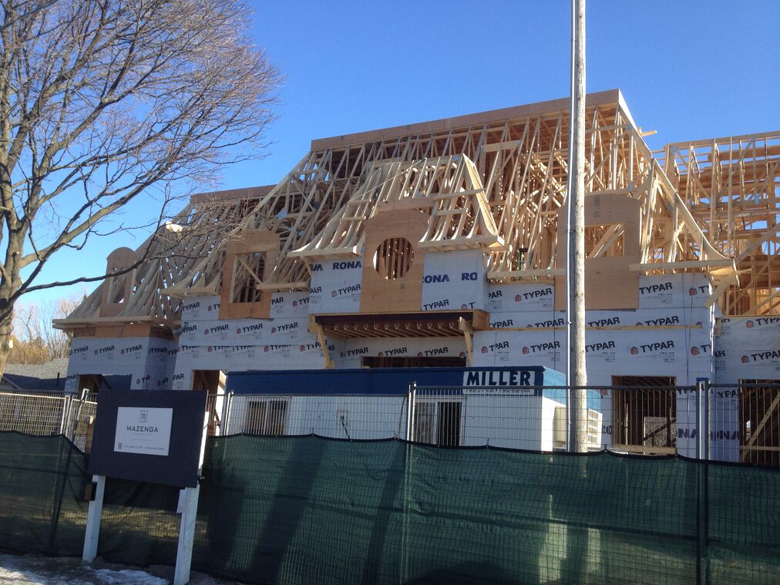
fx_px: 789
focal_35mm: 35
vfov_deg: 40.7
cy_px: 292
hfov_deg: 52.6
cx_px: 390
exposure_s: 1/649
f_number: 2.4
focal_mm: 4.28
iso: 50
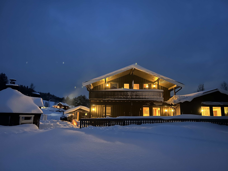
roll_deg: +0.5
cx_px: 114
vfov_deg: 53.1
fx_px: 171
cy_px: 86
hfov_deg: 67.3
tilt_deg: +9.8
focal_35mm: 26
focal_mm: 5.7
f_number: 1.5
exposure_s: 1/14
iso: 1600
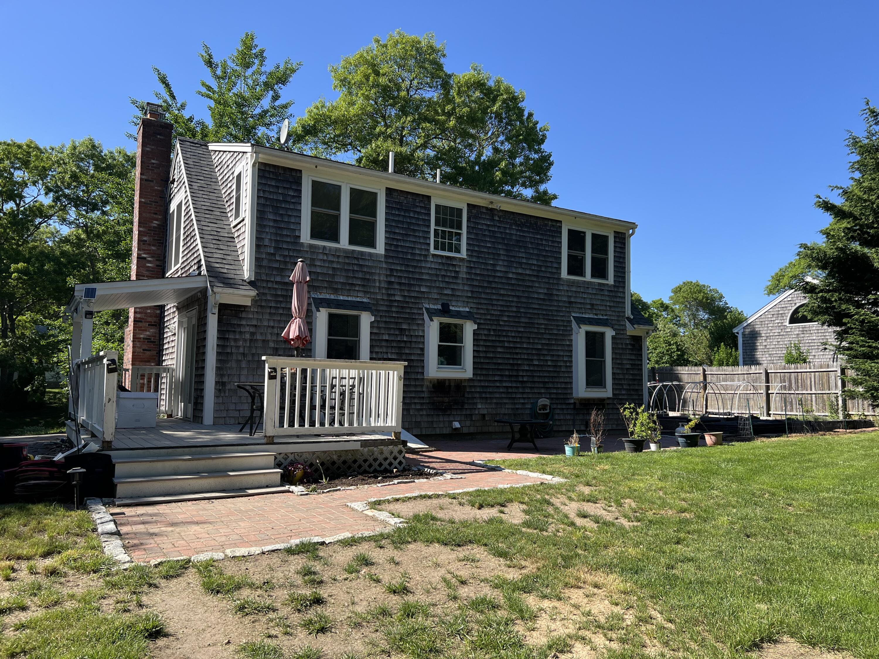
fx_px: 660
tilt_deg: +5.6
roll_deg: -0.3
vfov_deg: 53.1
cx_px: 440
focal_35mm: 26
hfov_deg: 67.3
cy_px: 330
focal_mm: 5.7
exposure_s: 1/2045
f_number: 1.5
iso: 50
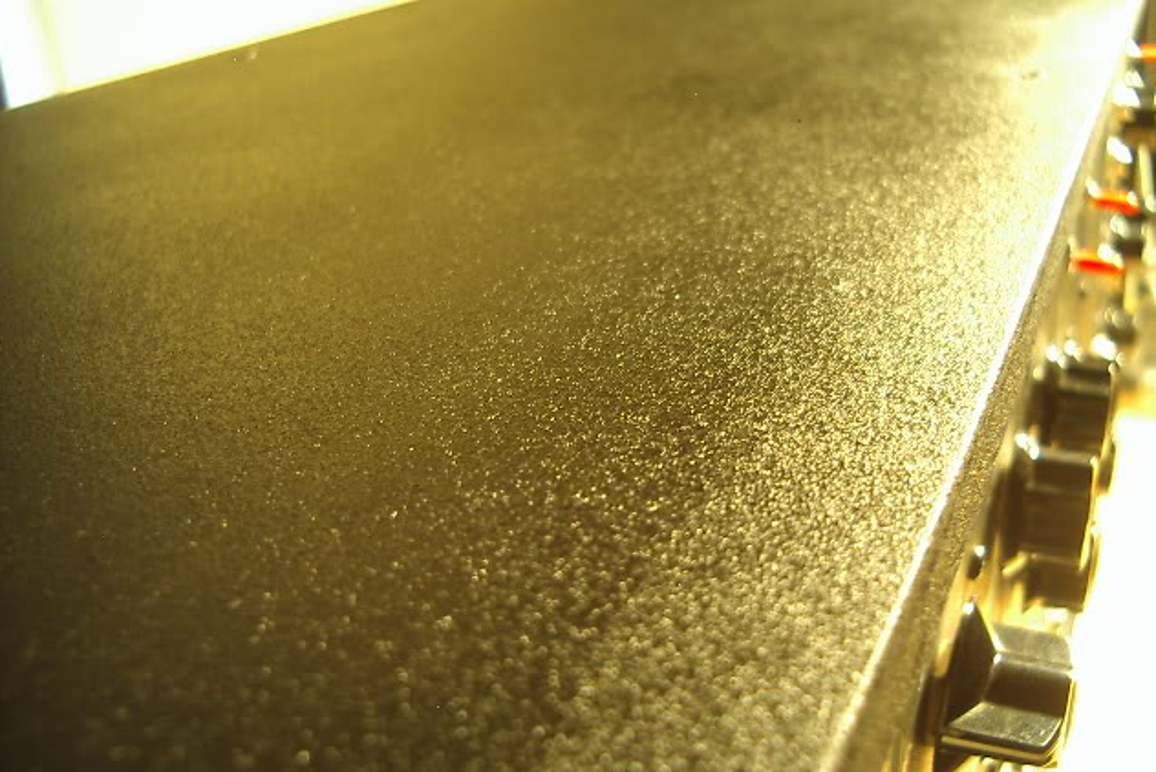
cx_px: 583
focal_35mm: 40
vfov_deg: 33.4
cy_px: 366
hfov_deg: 48.4
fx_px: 1285
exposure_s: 1/4
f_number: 2.6
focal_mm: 5.8
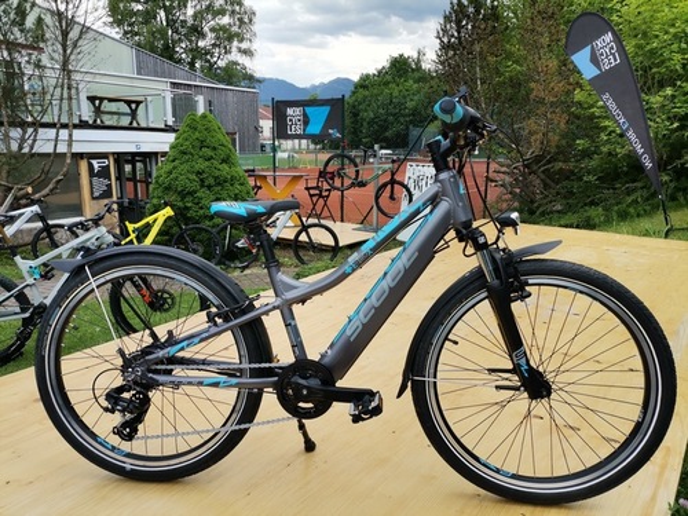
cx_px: 344
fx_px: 517
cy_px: 258
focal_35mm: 26
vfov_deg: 53.1
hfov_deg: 67.3
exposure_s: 1/1111
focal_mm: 4.75
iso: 50
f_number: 1.8
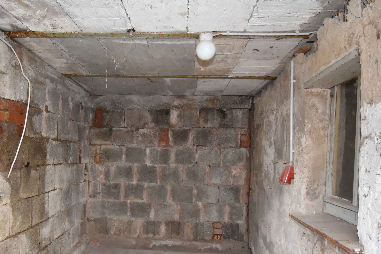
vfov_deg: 49.3
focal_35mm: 26
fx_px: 275
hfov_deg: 68.9
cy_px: 152
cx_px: 159
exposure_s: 1/60
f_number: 4.5
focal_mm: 10
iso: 1400
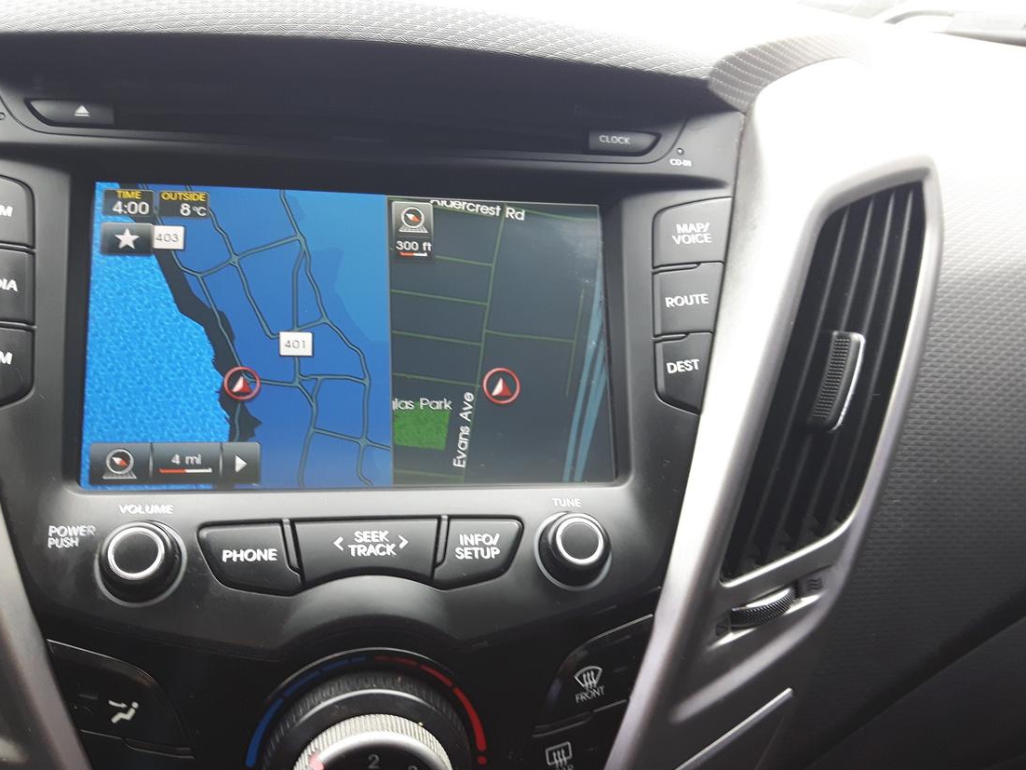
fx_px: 1067
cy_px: 416
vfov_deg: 39.6
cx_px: 493
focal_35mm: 36
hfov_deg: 51.3
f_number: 1.9
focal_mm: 3.7
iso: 80
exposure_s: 1/33
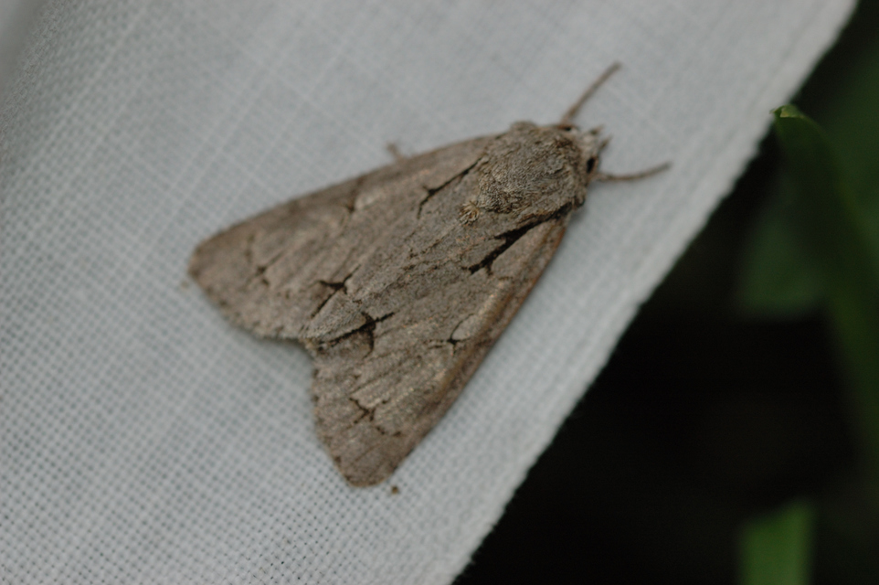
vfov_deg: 8.7
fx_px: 3843
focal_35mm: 158
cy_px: 292
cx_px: 440
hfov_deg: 13.0
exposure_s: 1/400
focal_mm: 105
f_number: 6.3
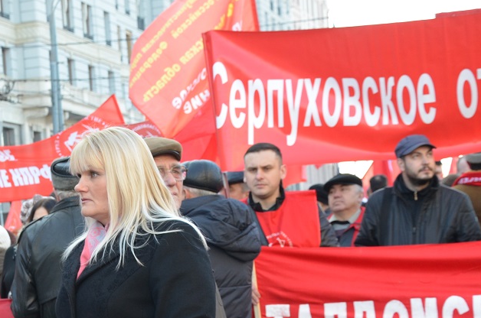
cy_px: 307
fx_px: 1507
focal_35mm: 113
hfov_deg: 17.8
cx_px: 22
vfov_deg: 12.0
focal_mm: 32
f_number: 5.6
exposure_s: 1/125
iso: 360
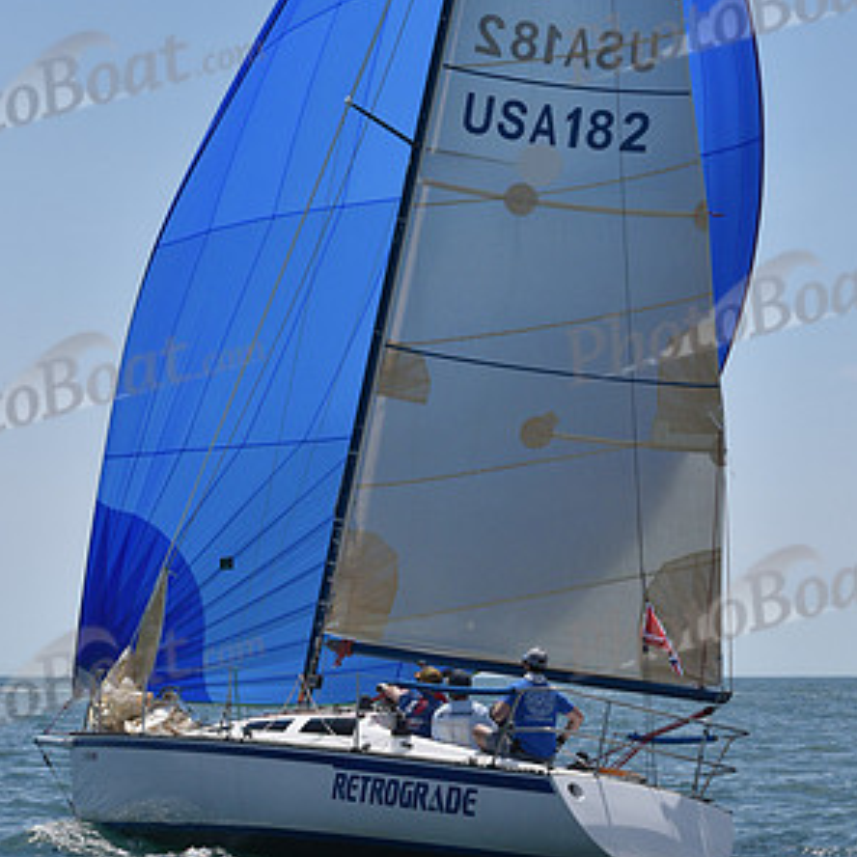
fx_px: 3501
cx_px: 415
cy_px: 203
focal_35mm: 125
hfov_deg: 14.0
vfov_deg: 13.9
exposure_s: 1/800
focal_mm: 75
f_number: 9
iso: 400
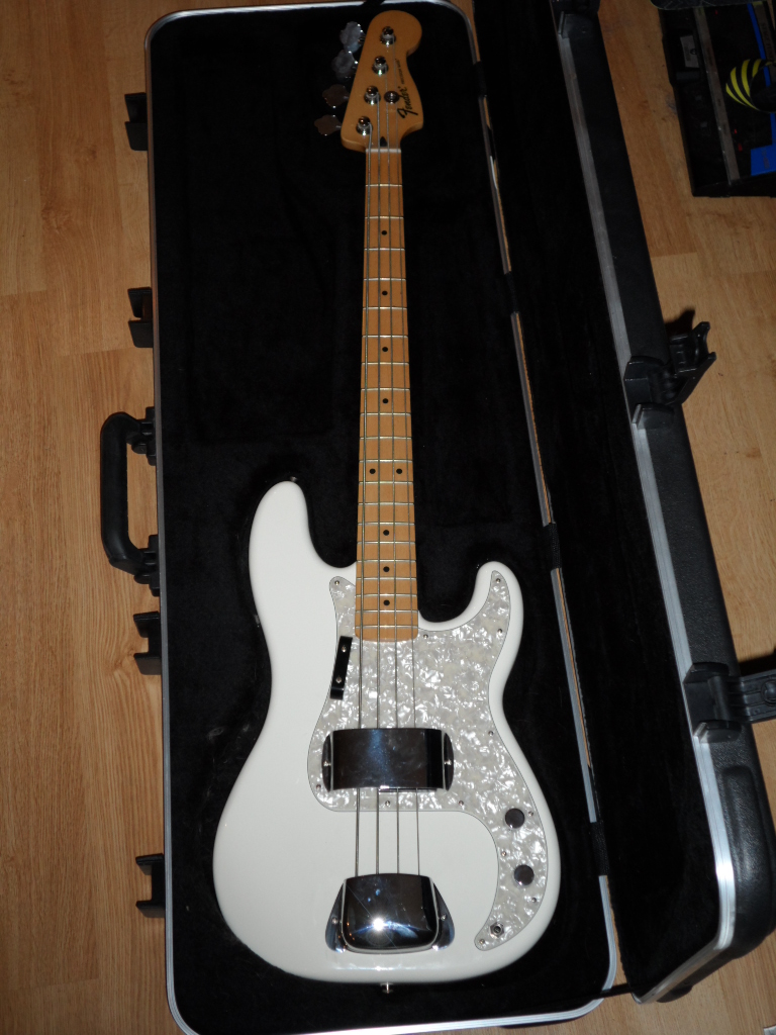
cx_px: 388
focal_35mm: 43
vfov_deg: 43.9
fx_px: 1285
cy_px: 518
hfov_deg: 33.6
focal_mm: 7.8
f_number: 3.2
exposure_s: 1/45
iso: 120
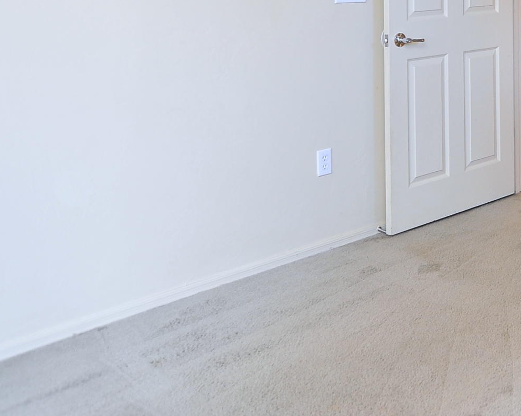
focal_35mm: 51
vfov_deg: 26.4
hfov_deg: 29.7
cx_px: 672
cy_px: -84
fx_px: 786
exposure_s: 1/50
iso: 640
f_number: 4
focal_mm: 18
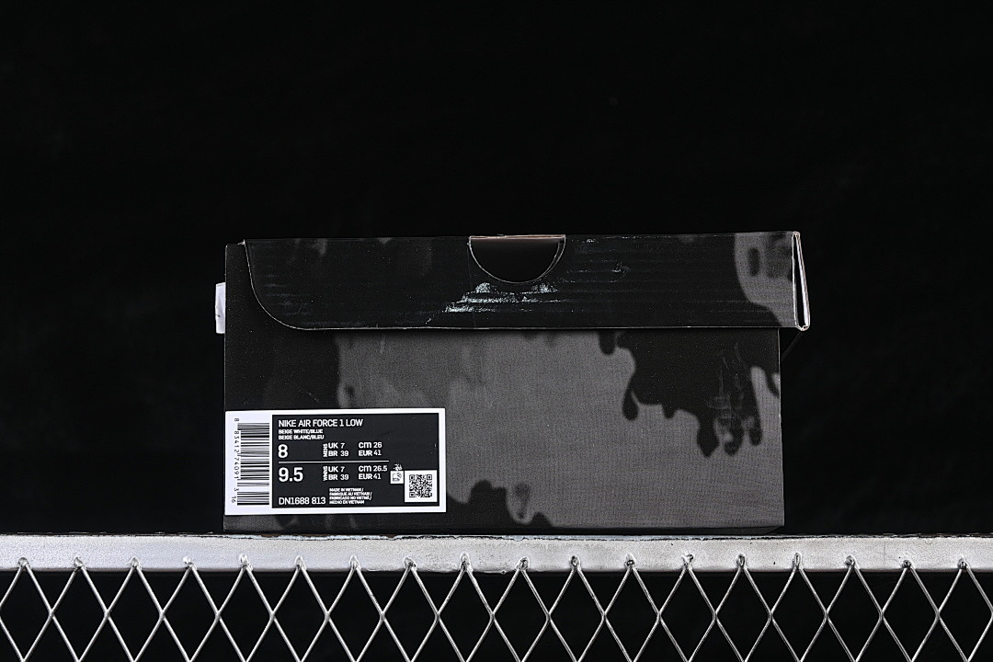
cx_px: 496
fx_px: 2069
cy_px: 331
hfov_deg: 27.0
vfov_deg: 18.2
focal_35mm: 75
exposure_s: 1/60
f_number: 6.3
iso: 160
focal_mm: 50
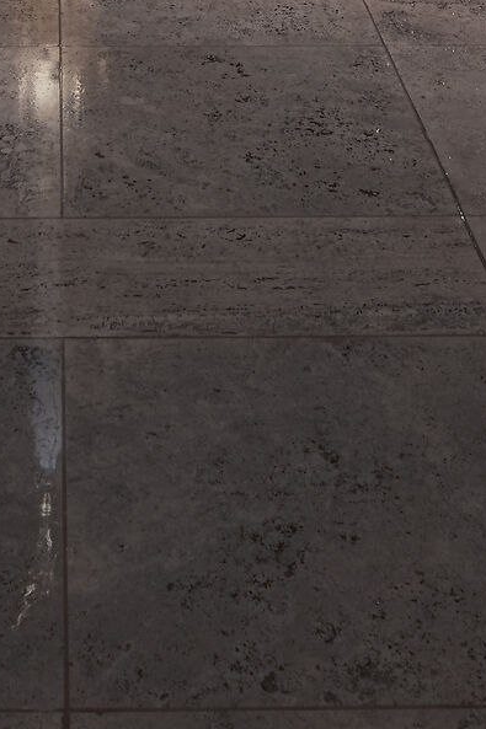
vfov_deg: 18.7
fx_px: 1641
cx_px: 48
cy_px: -618
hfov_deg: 16.6
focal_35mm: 81
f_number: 10
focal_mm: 20
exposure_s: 1/80
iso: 100
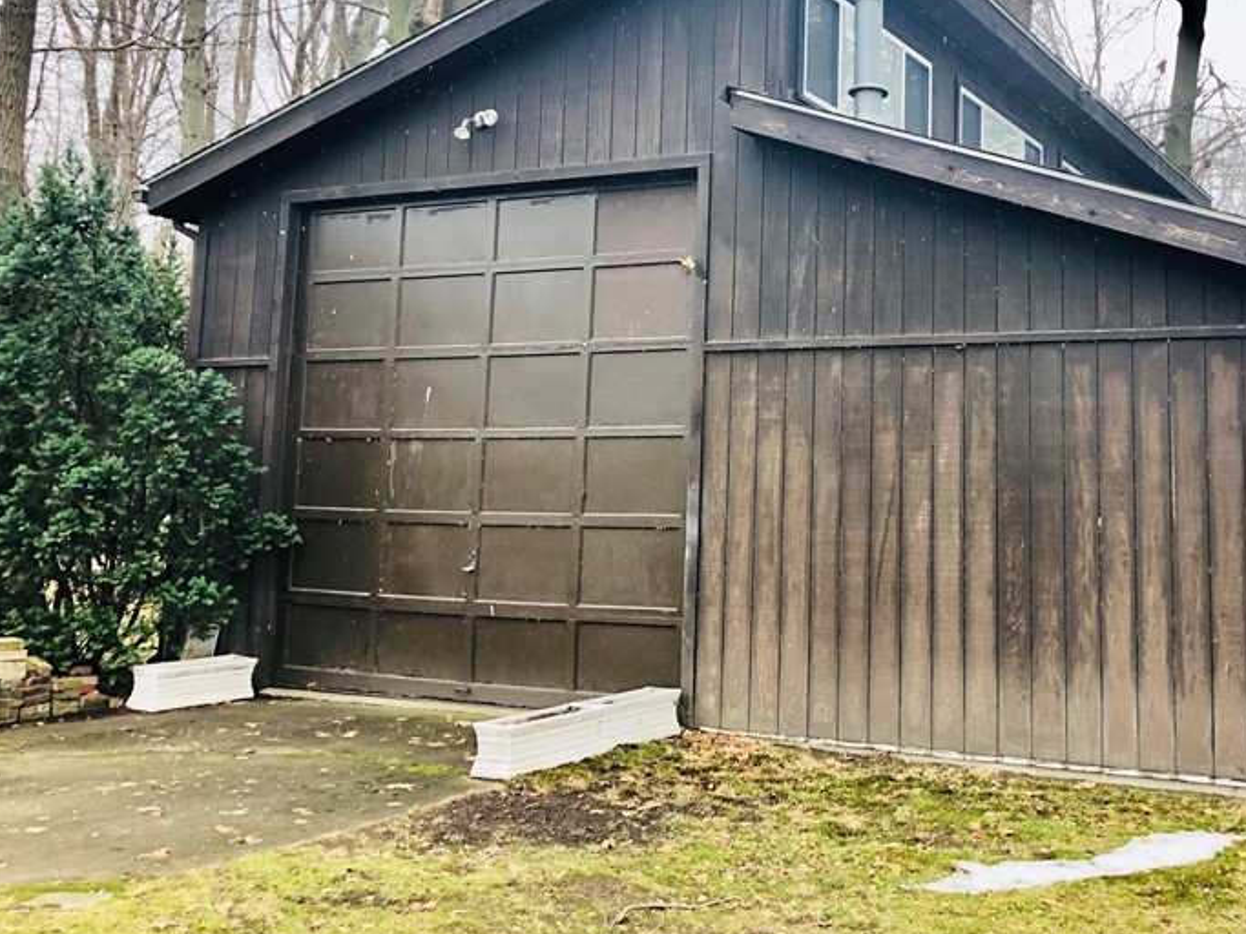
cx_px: 788
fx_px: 1512
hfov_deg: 44.4
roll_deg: -1.1
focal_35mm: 42
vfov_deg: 33.9
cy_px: 285
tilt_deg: +8.1
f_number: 1.8
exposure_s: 1/120
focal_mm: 4
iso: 64
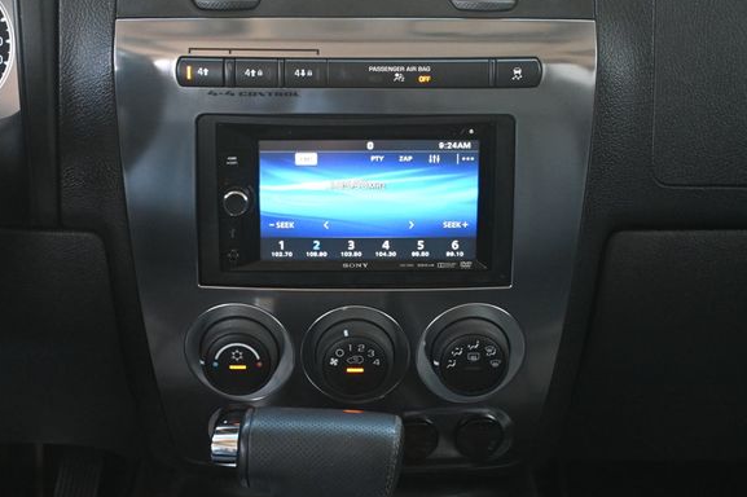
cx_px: 343
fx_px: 1276
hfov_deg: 32.6
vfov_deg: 22.0
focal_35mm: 62
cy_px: 246
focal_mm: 37
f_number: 5.3
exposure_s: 1/100
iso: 3200
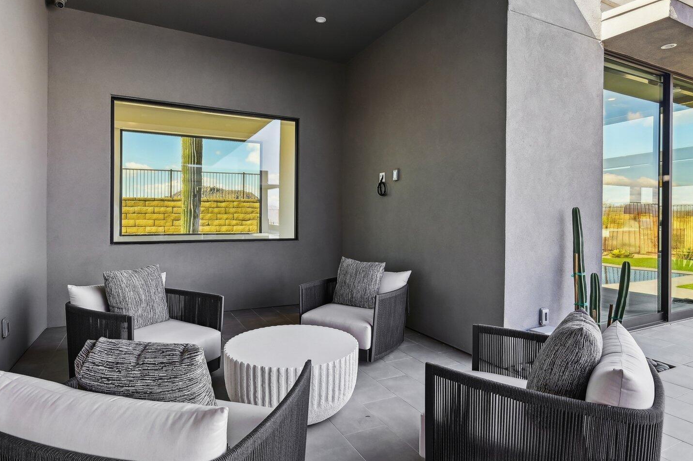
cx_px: 341
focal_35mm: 20
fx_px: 385
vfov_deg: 61.8
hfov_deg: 84.0
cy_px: 226
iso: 200
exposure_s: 1/40
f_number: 8
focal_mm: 14
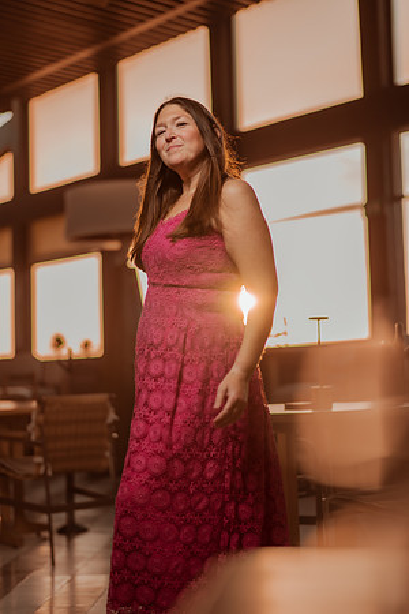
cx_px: 204
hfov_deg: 23.4
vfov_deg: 34.5
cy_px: 307
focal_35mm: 58
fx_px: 988
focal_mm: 58
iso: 100
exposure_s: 1/2500
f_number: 1.4
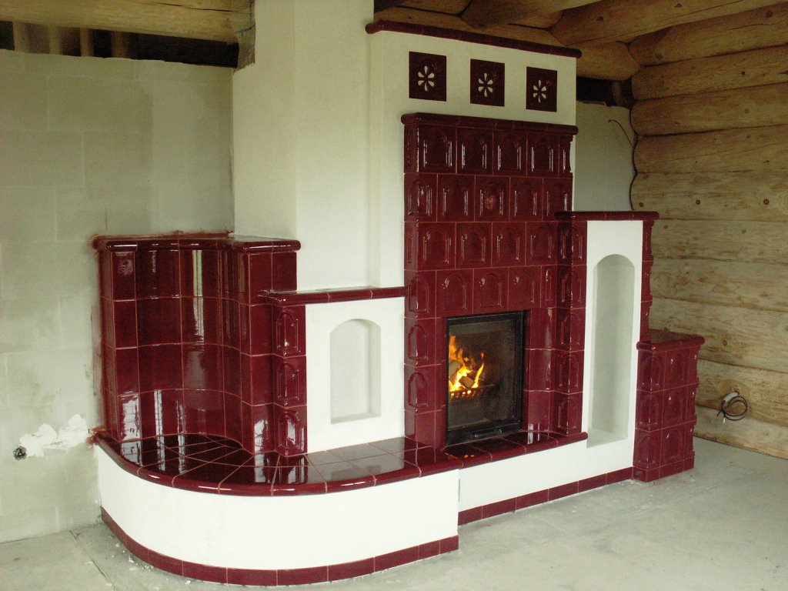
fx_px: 797
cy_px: 296
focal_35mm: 35
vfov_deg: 40.7
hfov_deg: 52.6
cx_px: 394
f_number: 2.8
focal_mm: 5.86
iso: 160
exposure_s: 1/30
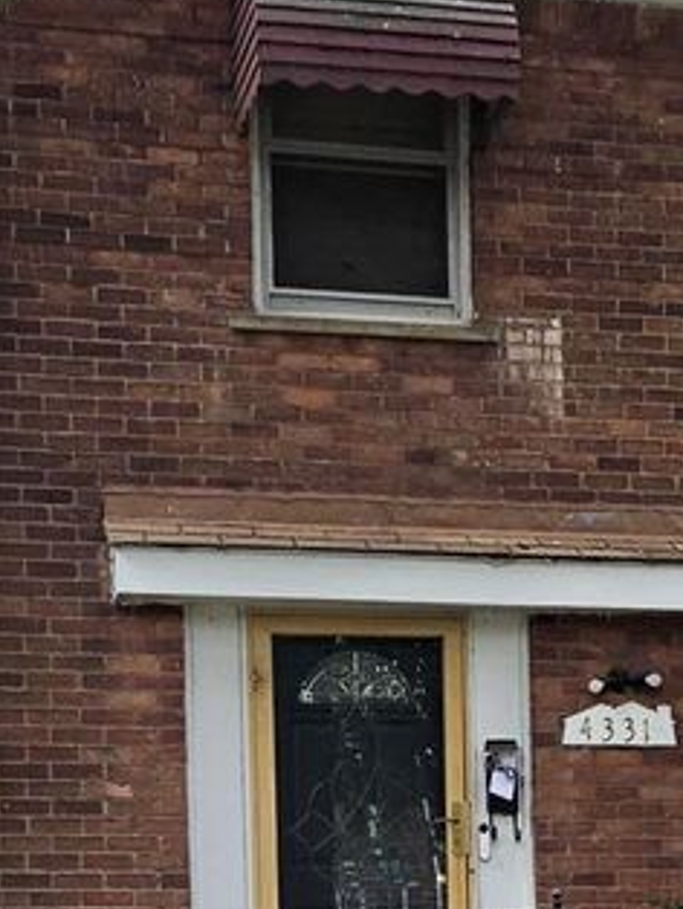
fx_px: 2627
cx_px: 735
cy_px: 1006
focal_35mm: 100
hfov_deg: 14.5
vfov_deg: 18.8
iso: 80
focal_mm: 5.4
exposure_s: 1/950
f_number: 1.8
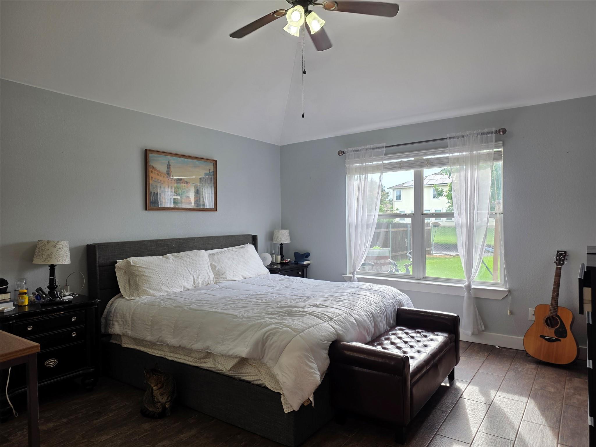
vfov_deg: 58.9
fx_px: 396
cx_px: 298
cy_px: 224
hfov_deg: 73.9
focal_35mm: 23
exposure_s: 1/120
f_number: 1.7
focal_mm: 6.25
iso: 50
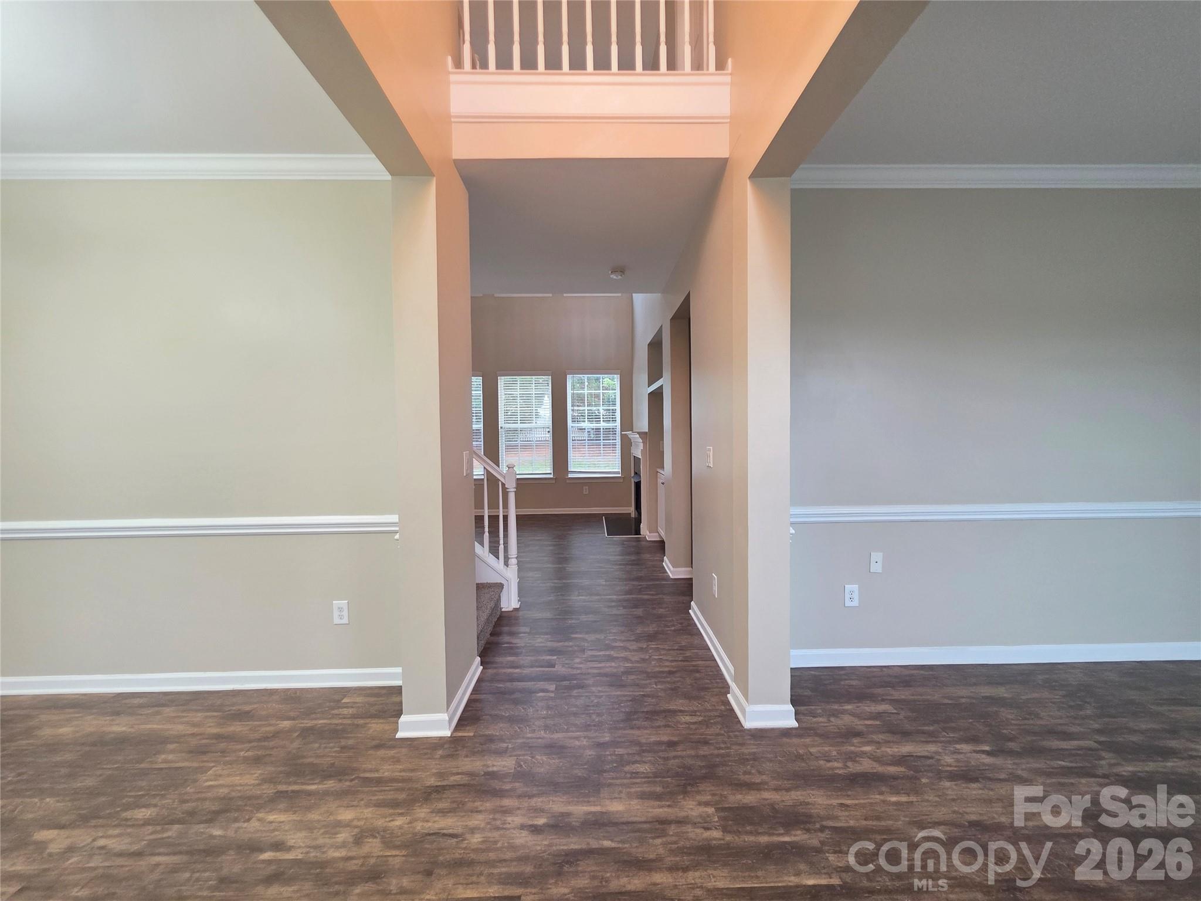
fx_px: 451
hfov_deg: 106.2
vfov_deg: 89.9
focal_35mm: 13
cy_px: 450
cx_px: 600
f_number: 1.9
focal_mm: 2.2
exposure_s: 1/60
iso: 400
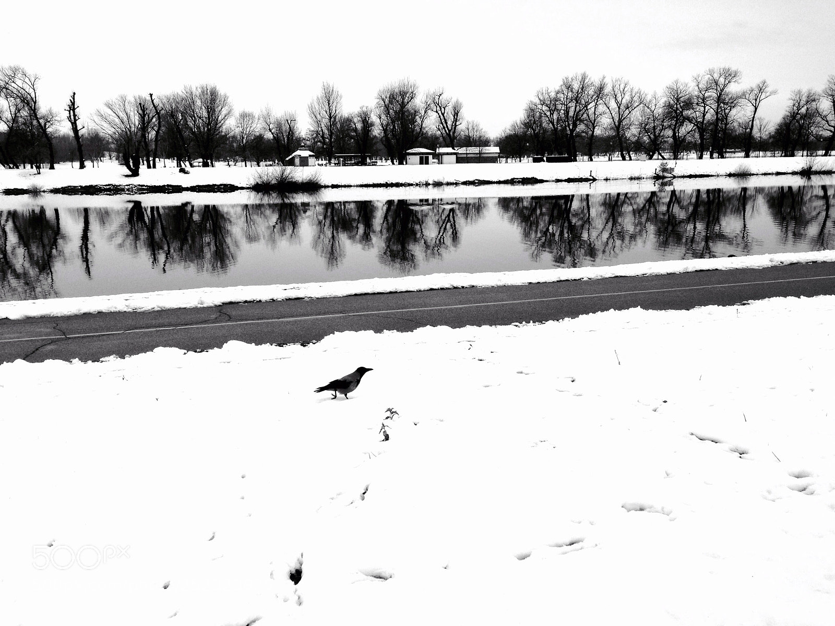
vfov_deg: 42.9
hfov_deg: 55.4
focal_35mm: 33
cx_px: 418
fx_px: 796
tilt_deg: -9.6
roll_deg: +0.1
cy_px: 313
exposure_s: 1/1063
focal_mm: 4.12
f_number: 2.4
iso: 50
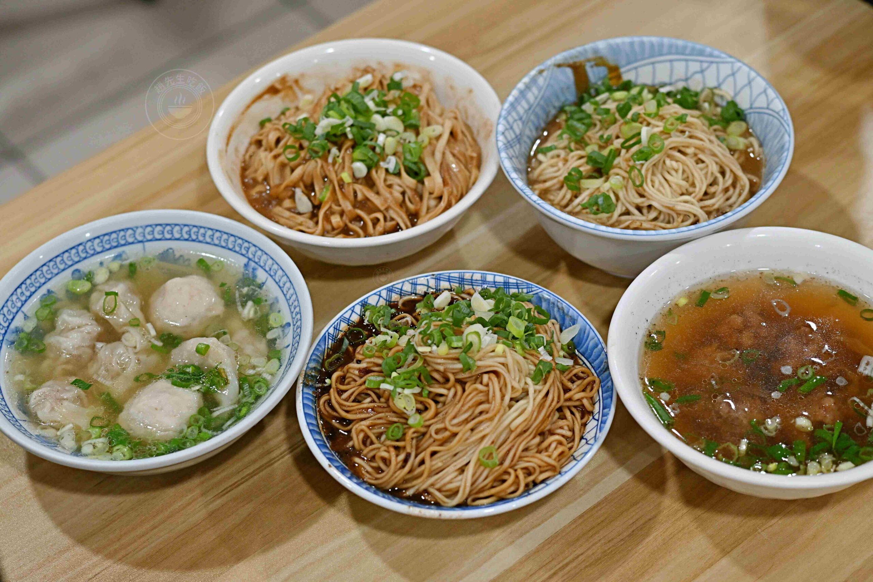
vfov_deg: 18.2
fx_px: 1819
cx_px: 436
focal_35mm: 75
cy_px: 291
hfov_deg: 27.0
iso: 560
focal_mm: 50
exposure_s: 1/200
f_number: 3.2
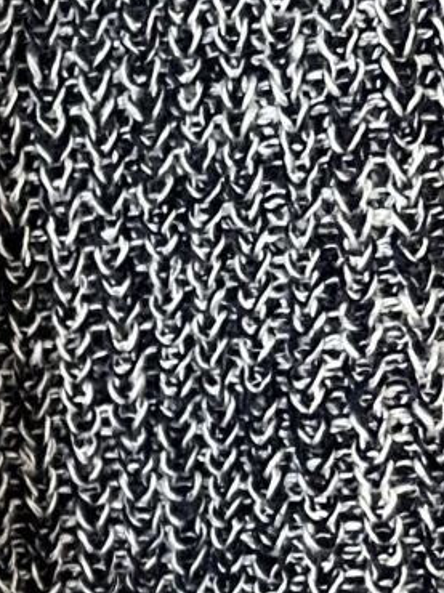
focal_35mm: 144
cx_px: -264
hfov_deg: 9.9
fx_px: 2466
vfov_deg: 13.5
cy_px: 635
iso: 125
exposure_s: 1/66
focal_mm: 5.1
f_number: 1.6
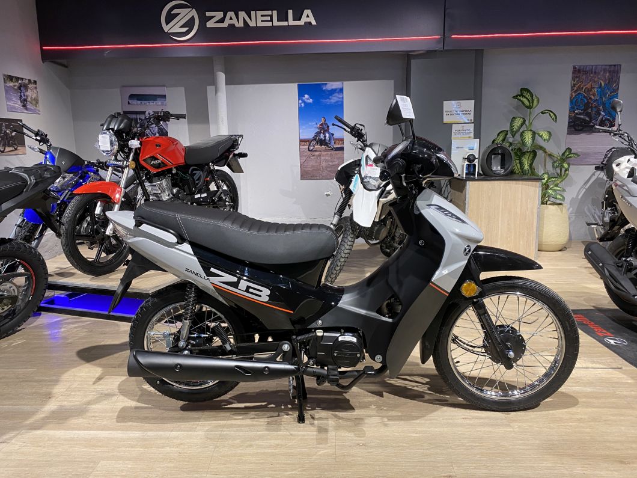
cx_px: 318
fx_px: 478
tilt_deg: -11.6
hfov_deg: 67.3
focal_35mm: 26
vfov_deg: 53.1
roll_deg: +1.2
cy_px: 239
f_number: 1.8
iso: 125
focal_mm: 4.25
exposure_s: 1/50
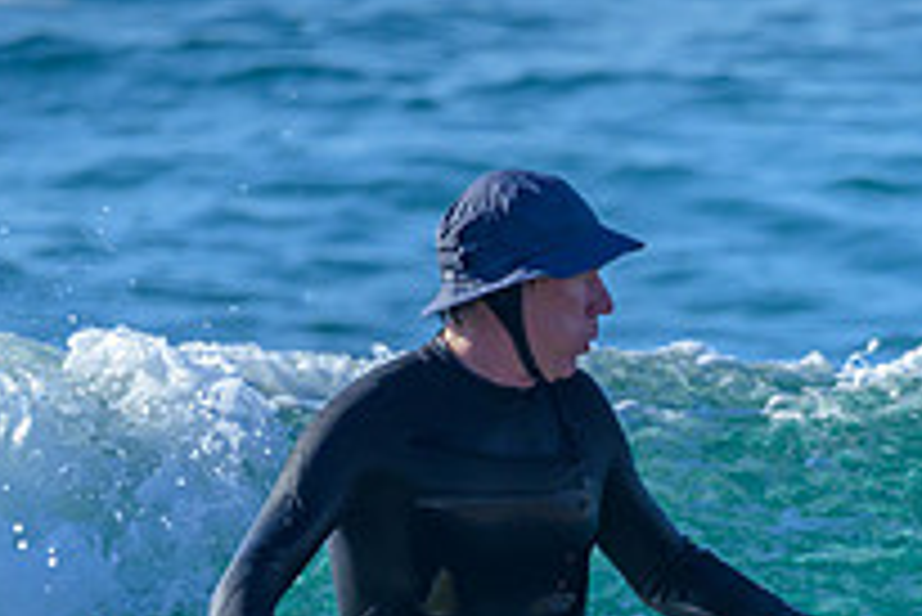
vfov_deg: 0.6
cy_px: 861
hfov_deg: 0.9
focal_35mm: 2265
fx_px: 58048
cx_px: 738
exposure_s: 1/2000
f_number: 6.3
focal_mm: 800
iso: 640
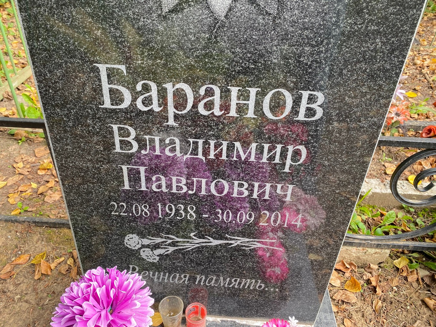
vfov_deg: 53.1
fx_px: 327
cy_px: 164
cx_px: 218
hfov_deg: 67.3
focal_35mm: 26
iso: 64
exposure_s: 1/122
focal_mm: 4.25
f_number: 1.8
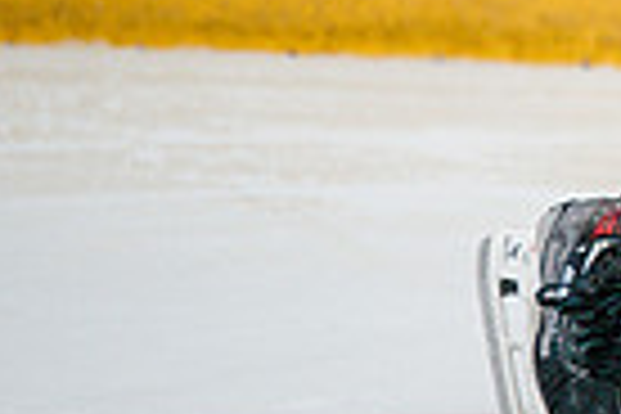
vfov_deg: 1.1
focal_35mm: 1258
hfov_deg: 1.6
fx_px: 21699
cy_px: -173
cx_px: 958
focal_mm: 300
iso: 1250
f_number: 3.2
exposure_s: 1/3200
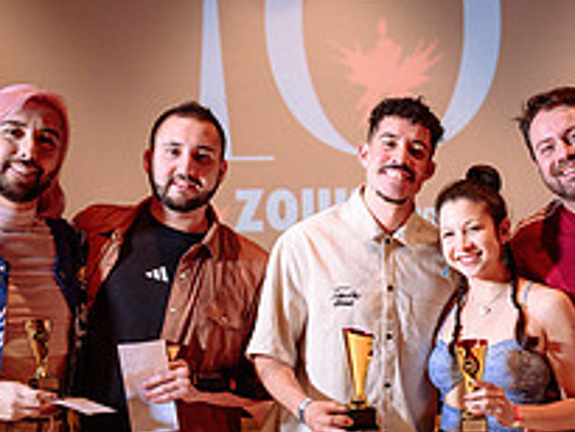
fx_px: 1463
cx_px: 475
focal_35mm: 88
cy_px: 390
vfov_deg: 16.6
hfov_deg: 21.9
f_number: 4
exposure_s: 1/125
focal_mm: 29
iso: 1000
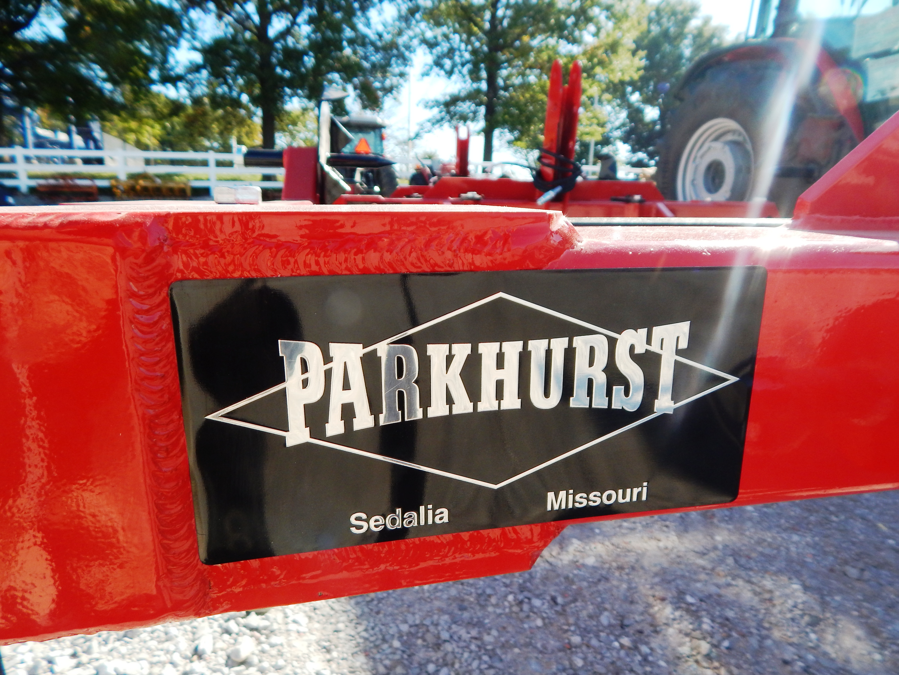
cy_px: 338
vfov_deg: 61.1
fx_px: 571
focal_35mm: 22
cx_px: 450
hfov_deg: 76.4
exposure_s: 1/640
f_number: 3
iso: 125
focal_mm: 4
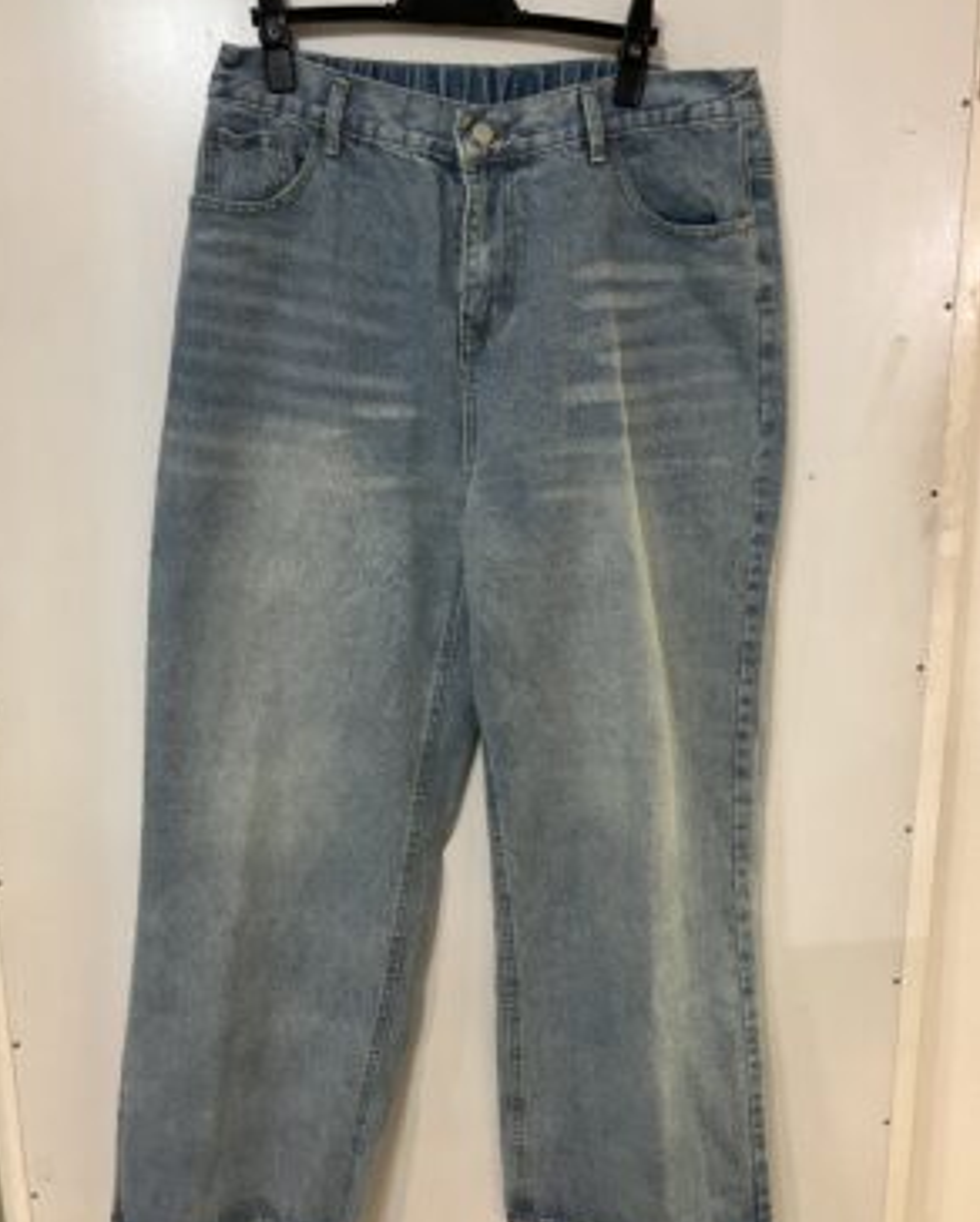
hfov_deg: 48.6
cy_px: 641
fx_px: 1086
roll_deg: +0.3
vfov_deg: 58.7
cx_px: 480
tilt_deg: -18.2
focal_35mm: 30
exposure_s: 1/50
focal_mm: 3.99
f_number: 1.8
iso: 125
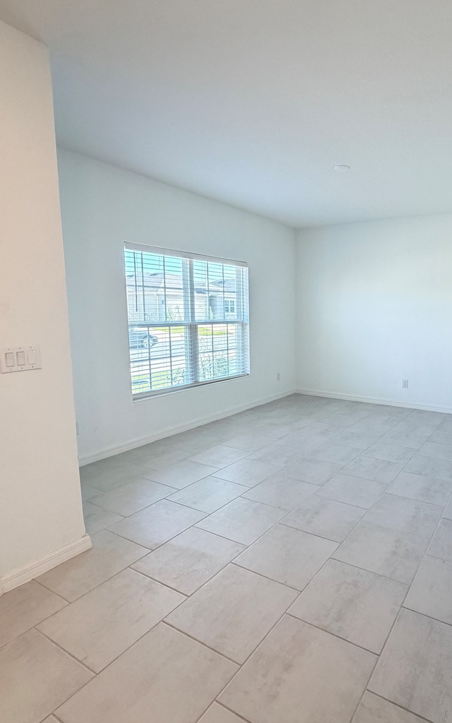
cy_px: 361
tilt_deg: -7.8
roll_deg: -0.8
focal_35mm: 20
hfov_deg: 57.6
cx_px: 319
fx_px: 394
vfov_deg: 85.1
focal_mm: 2.22
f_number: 2.2
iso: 320
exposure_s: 1/120
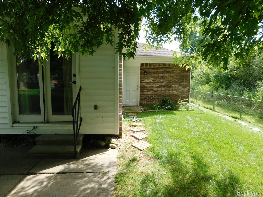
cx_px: 132
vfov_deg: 58.9
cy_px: 98
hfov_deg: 73.9
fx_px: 175
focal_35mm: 23
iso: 125
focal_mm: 4
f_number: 3
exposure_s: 1/400
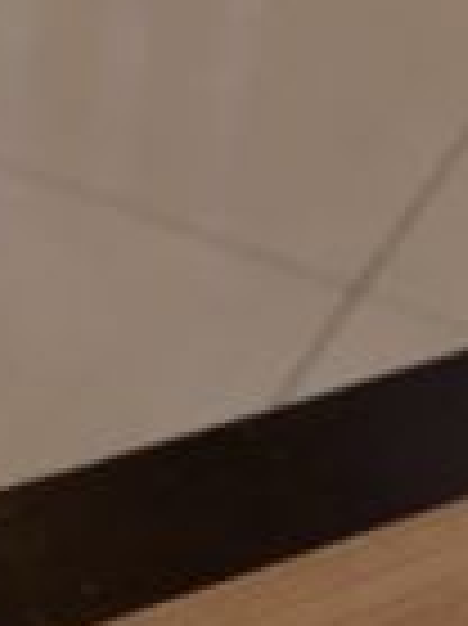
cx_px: 470
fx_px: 2636
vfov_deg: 11.2
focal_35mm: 146
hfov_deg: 10.1
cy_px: 1531
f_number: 2.2
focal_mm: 4.15
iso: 40
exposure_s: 1/17
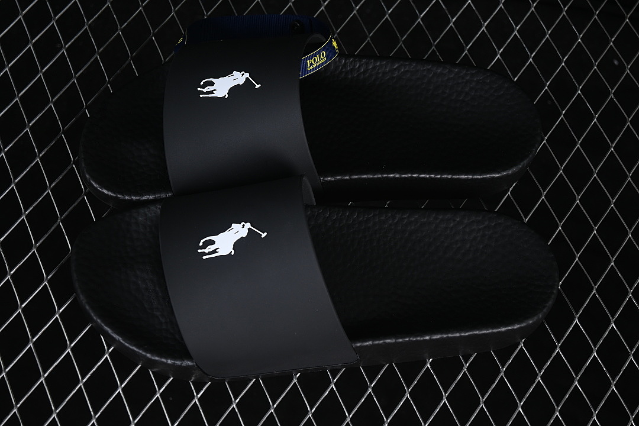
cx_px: 320
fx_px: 1331
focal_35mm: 75
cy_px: 213
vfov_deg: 18.2
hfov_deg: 27.0
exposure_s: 1/50
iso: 160
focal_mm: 50
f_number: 6.3
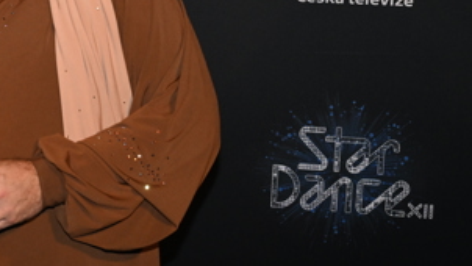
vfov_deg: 11.8
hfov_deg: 20.3
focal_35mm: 103
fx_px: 1289
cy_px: 117
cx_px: 41
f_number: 5.6
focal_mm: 43
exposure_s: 1/200
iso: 2500
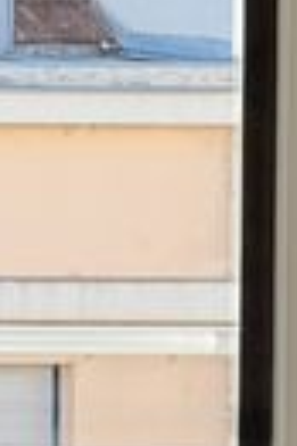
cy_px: 51
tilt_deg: -2.0
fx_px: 2370
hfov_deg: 6.0
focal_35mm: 191
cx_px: -901
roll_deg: +0.0
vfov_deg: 10.7
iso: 80
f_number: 1.78
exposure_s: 1/322
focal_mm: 6.76
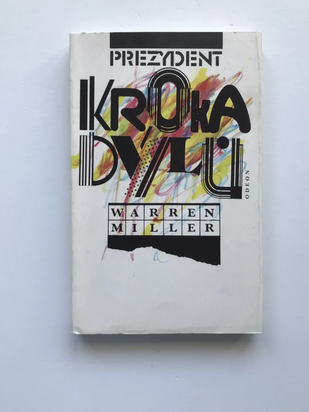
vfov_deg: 58.2
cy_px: 186
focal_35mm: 31
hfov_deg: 45.4
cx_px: 157
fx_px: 369
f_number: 1.8
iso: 25
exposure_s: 1/50
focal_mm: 3.99
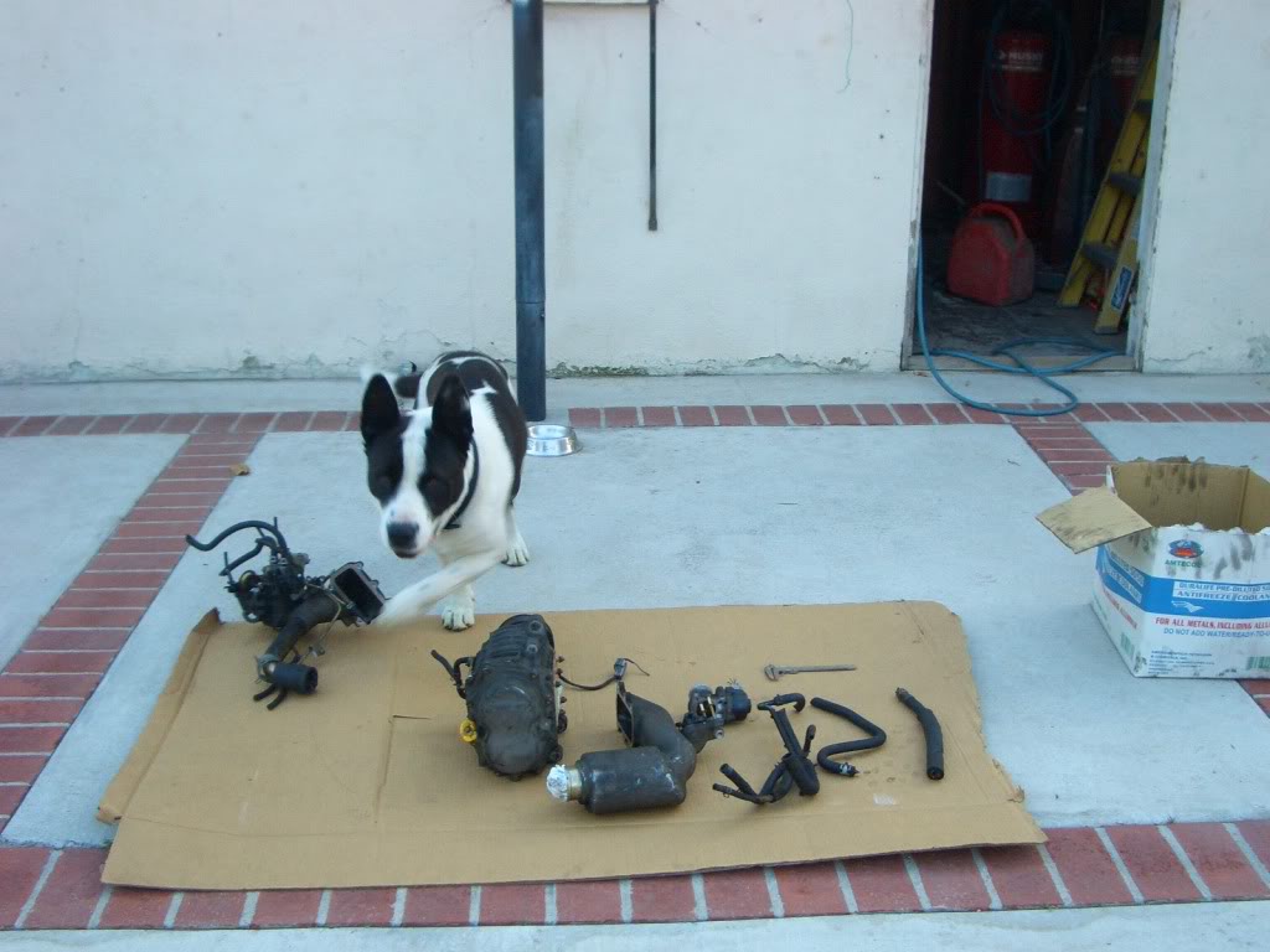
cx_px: 635
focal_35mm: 41
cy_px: 476
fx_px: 1504
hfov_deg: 45.8
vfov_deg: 35.1
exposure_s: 1/60
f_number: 2.8
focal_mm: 6.8
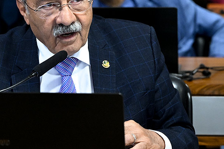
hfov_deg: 9.1
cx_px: 58
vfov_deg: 6.1
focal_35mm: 226
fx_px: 1404
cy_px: 40
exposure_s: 1/200
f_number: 3.5
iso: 4000
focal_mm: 95
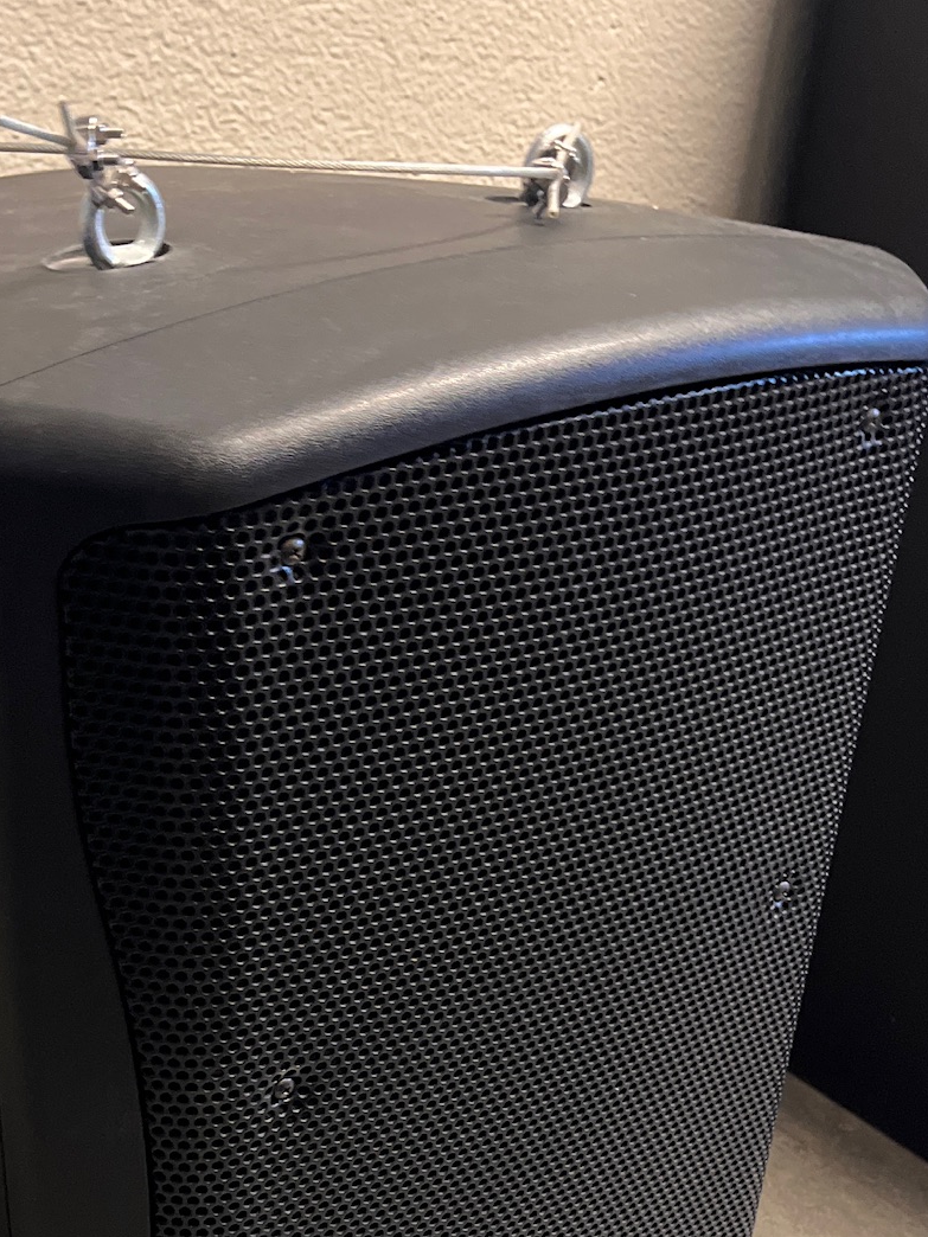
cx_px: 337
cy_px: 1005
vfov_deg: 36.1
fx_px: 1823
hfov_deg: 28.4
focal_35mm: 51
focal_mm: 5.1
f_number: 1.6
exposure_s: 1/33
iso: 400
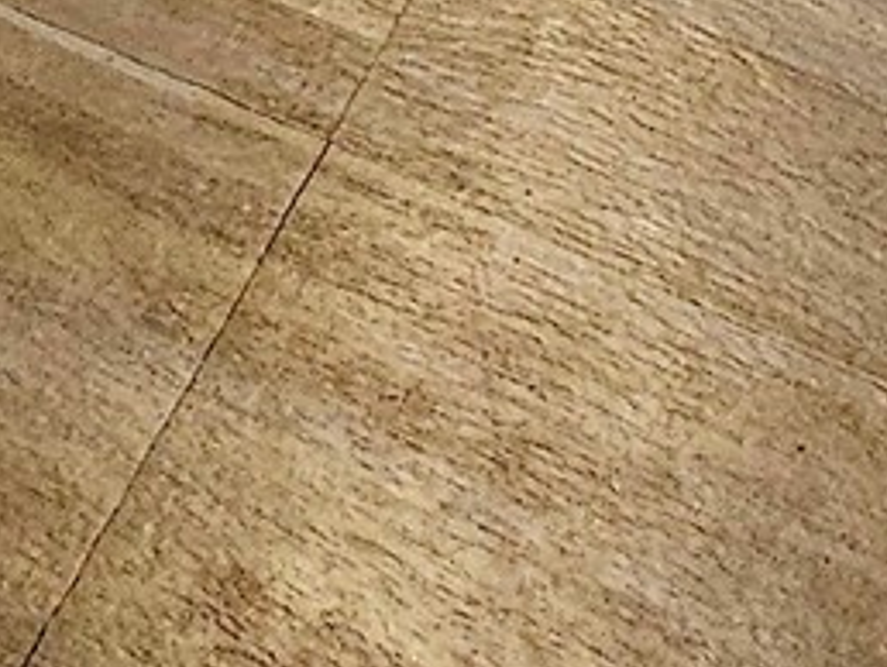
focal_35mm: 103
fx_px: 2642
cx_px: 474
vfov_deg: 9.4
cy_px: -1623
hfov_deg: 19.1
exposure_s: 1/24
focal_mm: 2.2
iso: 1000
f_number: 2.2
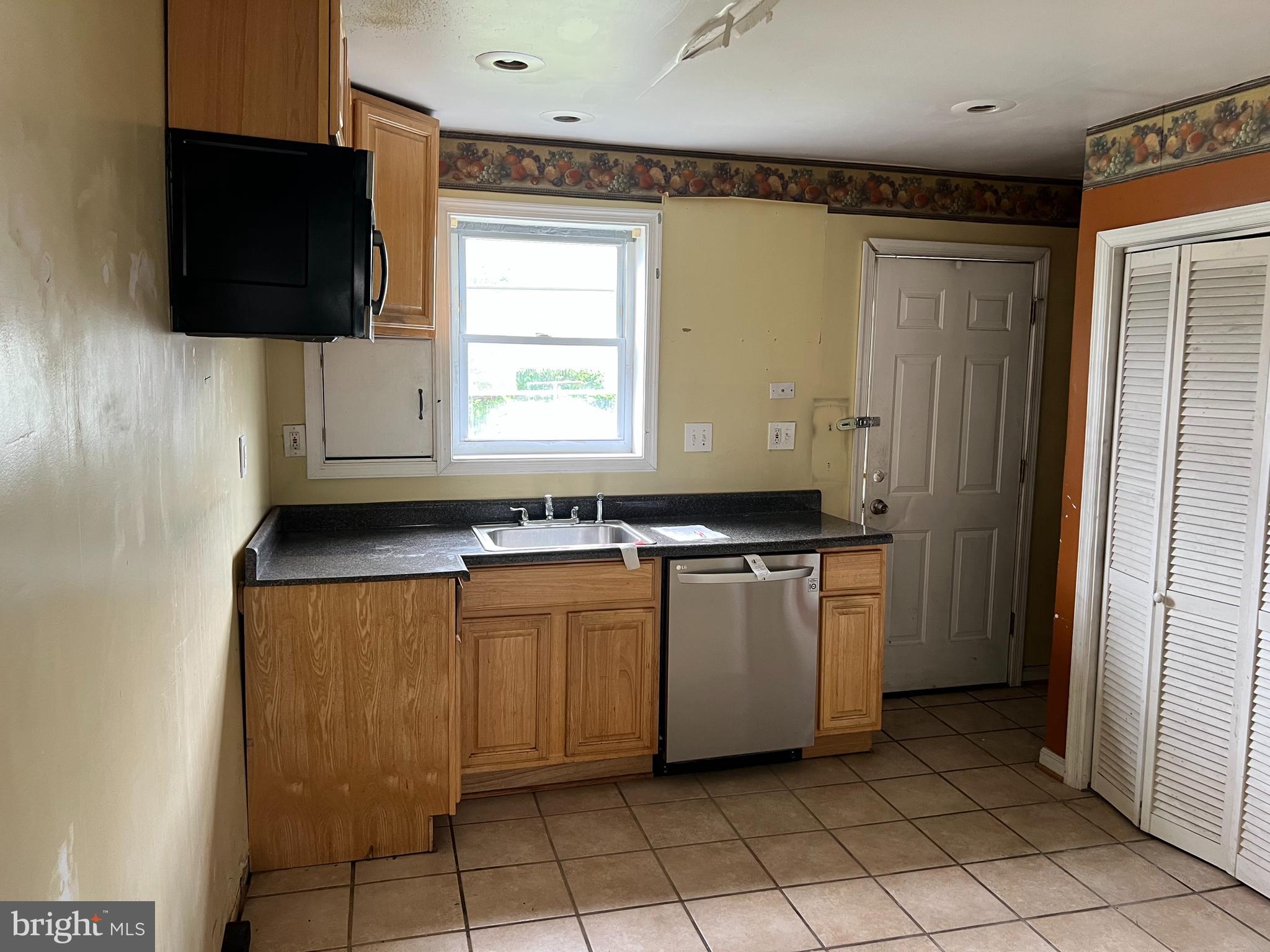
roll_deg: -0.9
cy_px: 476
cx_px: 635
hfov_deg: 67.3
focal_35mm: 26
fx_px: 954
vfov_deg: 53.1
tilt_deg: -6.6
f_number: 1.5
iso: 125
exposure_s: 1/75
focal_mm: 5.7
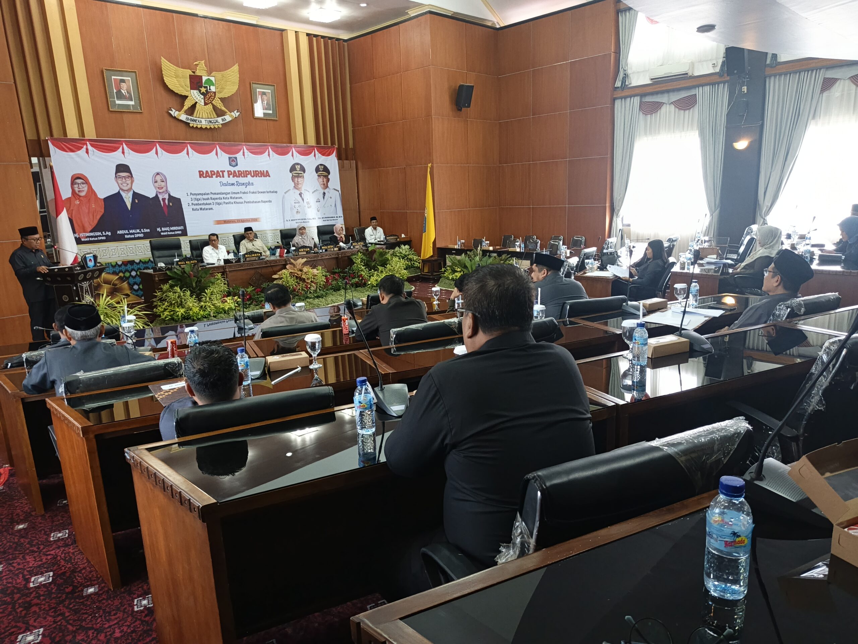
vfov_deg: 58.9
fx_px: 570
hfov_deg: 73.9
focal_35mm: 23
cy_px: 322
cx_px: 429
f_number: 1.8
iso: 500
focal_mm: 5.56
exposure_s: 1/33.3
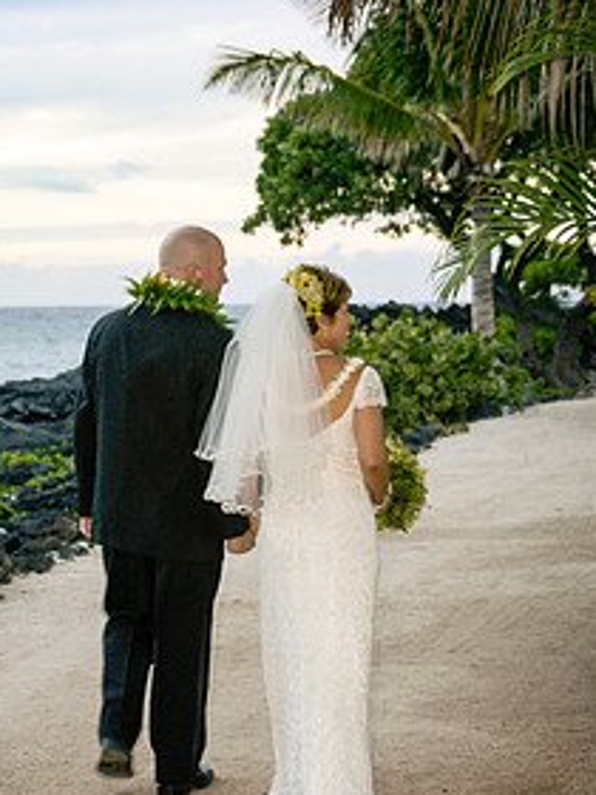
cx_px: 228
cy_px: 335
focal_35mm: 111
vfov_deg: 17.7
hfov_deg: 13.3
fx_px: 2548
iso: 250
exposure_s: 1/25
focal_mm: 48
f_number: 4.8
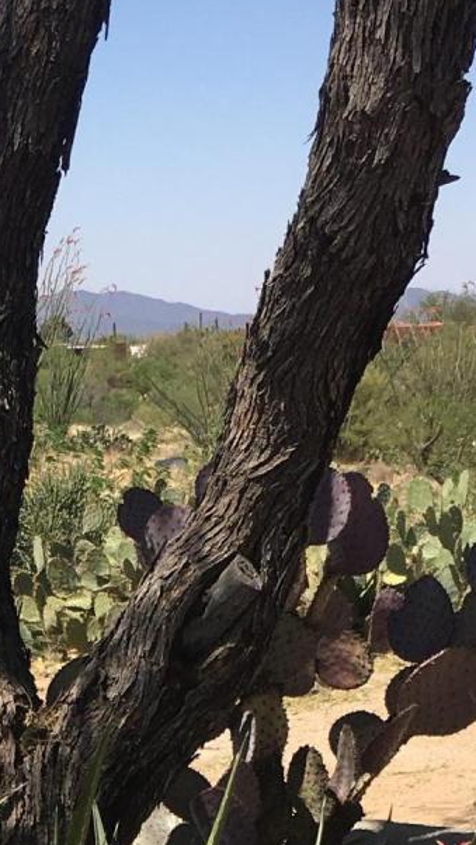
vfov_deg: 18.6
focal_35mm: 105
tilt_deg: -18.9
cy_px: 1166
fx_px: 2354
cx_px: -42
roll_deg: +1.5
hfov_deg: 11.4
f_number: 2.2
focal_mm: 4.15
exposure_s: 1/1832
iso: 25
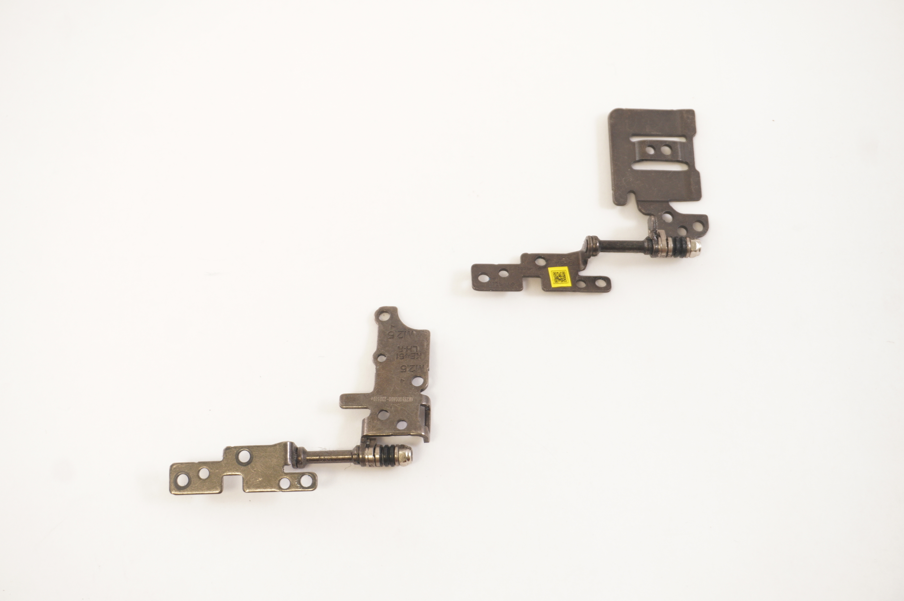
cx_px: 452
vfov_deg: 23.1
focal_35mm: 58
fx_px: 1468
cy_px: 300
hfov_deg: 34.2
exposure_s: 1/13
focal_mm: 39
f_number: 5.6
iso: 400
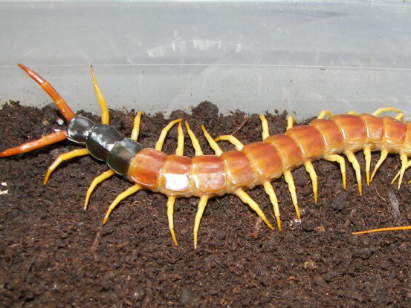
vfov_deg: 29.0
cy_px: 186
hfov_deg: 37.9
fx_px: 594
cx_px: 261
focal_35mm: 50
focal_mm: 6
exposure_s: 1/30
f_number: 2.8
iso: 100
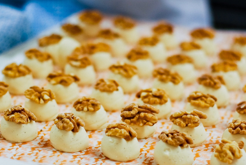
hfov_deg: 18.9
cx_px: 132
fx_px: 739
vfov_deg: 12.7
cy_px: 103
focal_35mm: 108
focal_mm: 50
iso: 500
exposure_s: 1/125
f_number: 2.8
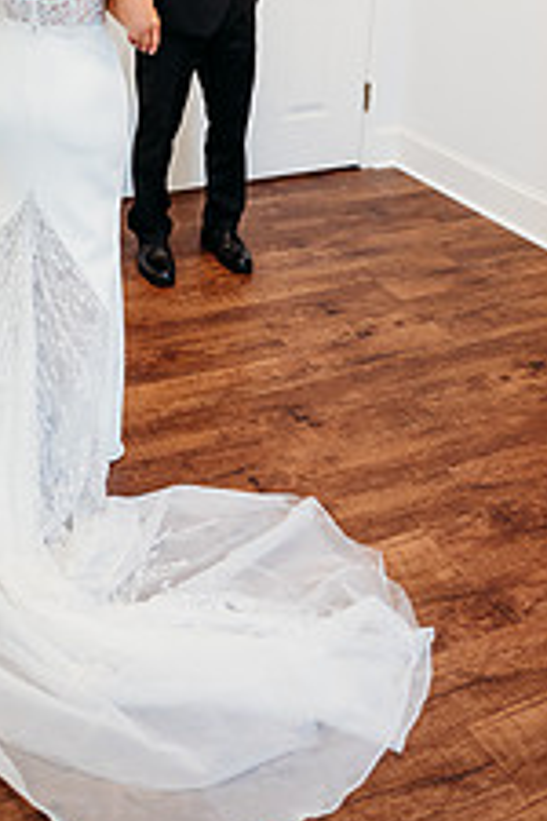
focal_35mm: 48
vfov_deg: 38.4
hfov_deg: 28.0
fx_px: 1094
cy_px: 88
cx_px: 222
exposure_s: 1/160
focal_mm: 24
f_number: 2.5
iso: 320
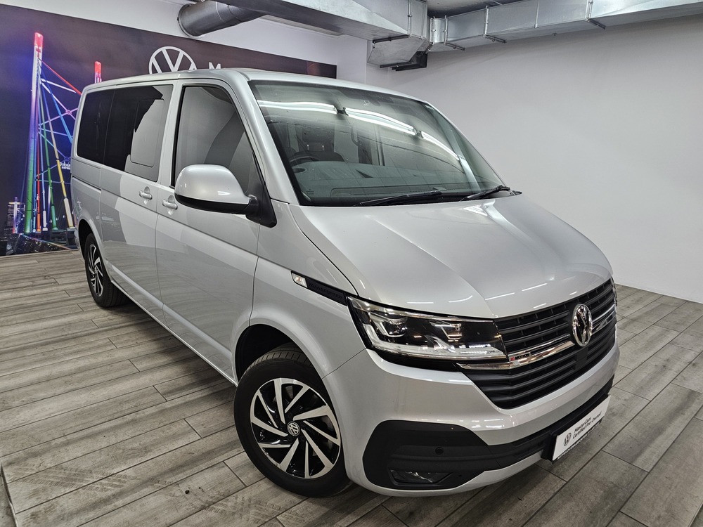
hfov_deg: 73.9
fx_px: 467
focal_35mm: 23
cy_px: 264
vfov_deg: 58.9
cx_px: 352
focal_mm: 6.3
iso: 320
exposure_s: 1/100
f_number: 1.7
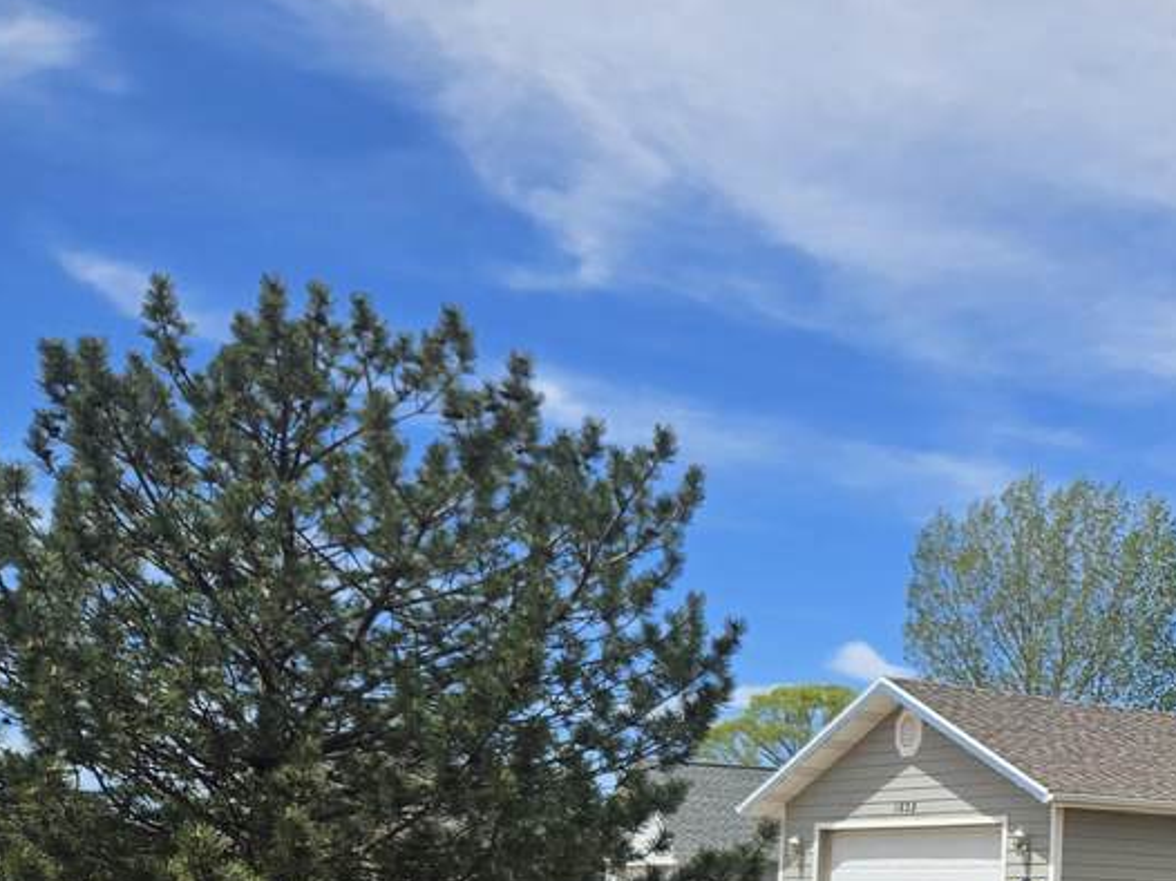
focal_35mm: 56
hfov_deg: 30.0
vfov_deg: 25.1
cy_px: 839
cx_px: 1368
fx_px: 1902
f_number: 1.8
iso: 25
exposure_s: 1/3363
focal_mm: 5.4
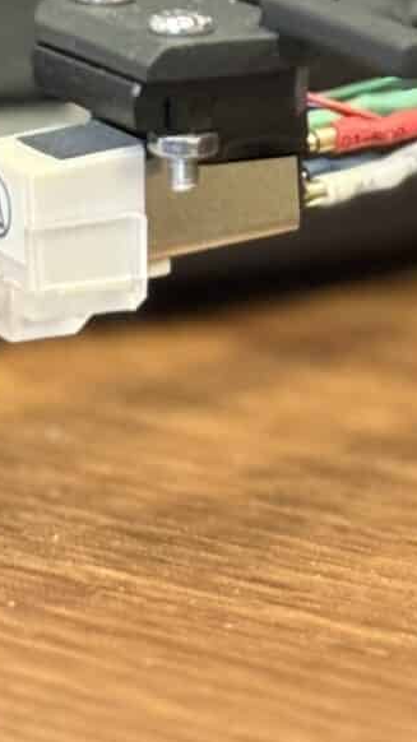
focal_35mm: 230
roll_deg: -3.0
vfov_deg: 9.2
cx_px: 208
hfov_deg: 5.3
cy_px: -189
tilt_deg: -7.2
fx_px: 4525
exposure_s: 1/33
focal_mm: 6.76
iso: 250
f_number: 1.78
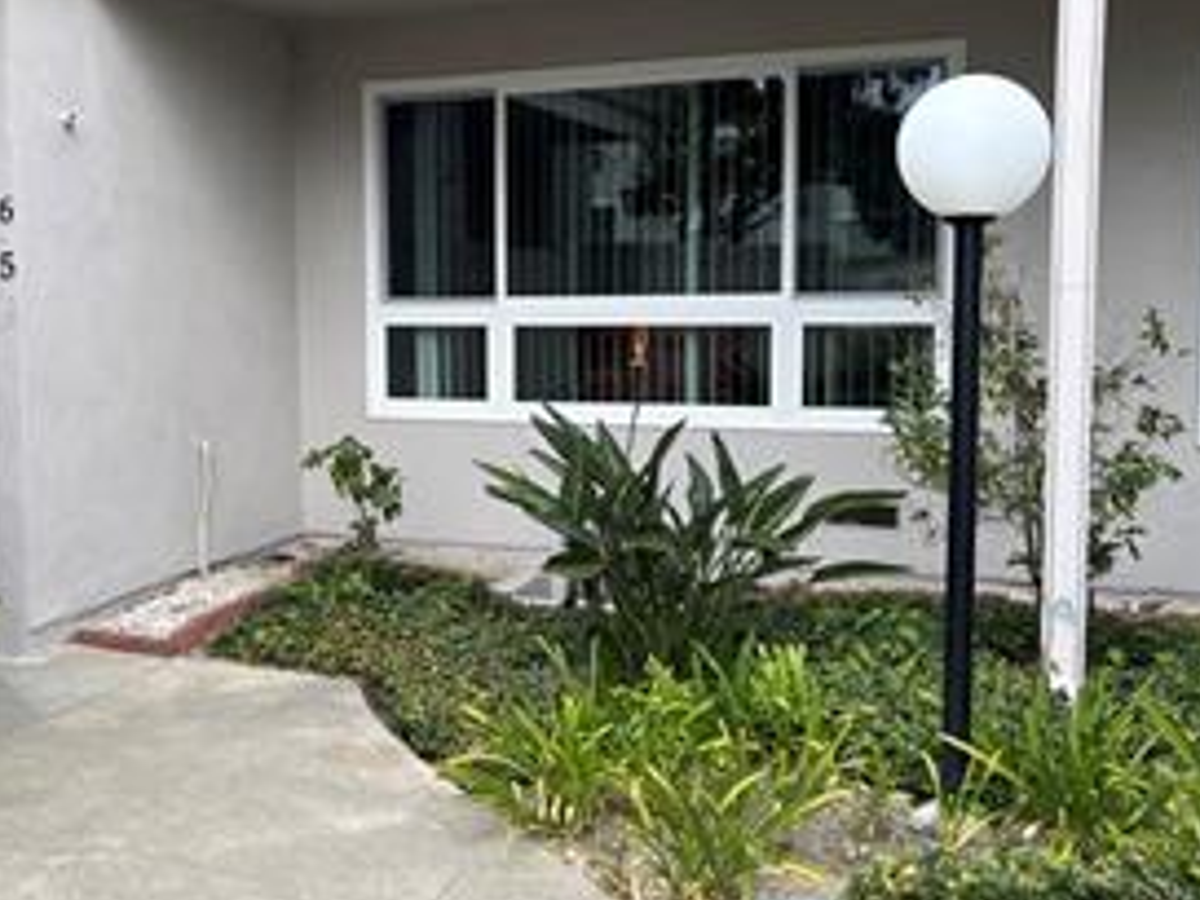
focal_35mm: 43
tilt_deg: -4.5
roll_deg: +1.2
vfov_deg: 33.6
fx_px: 1491
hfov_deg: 43.3
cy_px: 408
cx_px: 406
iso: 50
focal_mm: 5.96
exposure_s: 1/792
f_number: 1.6
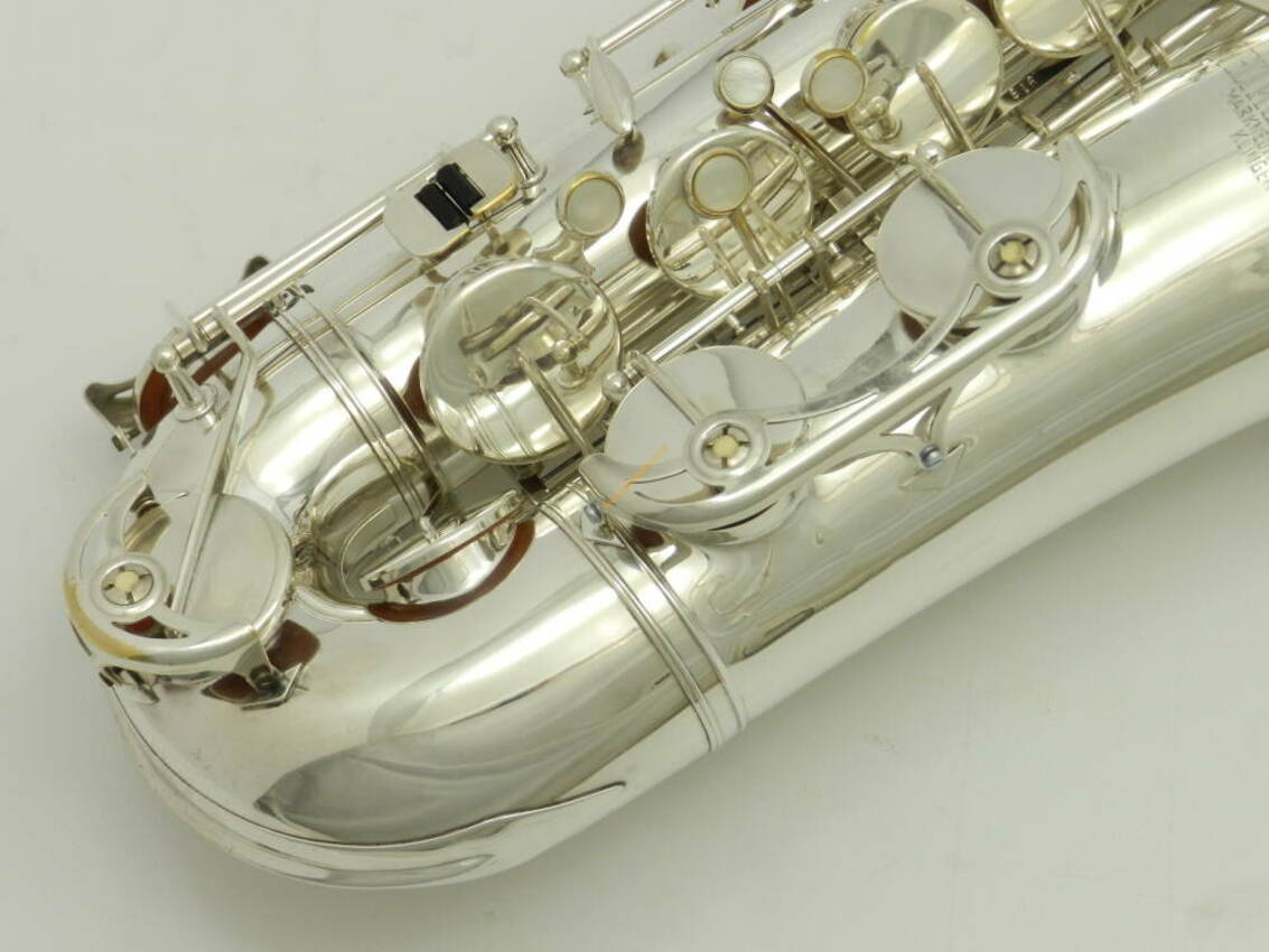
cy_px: 476
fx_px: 5316
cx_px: 634
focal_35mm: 145
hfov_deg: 13.6
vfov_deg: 10.2
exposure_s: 1/30
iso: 320
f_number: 5.1
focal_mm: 25.7
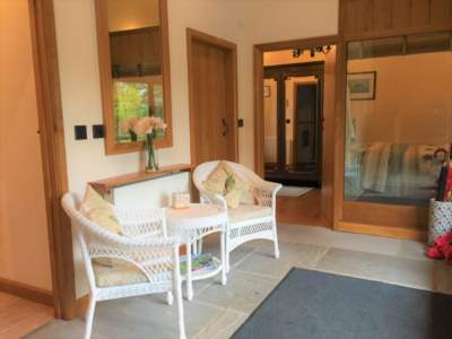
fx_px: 379
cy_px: 170
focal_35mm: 29
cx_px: 226
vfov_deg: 48.2
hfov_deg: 61.7
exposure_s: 1/33
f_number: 2.2
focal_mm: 4.15
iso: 125
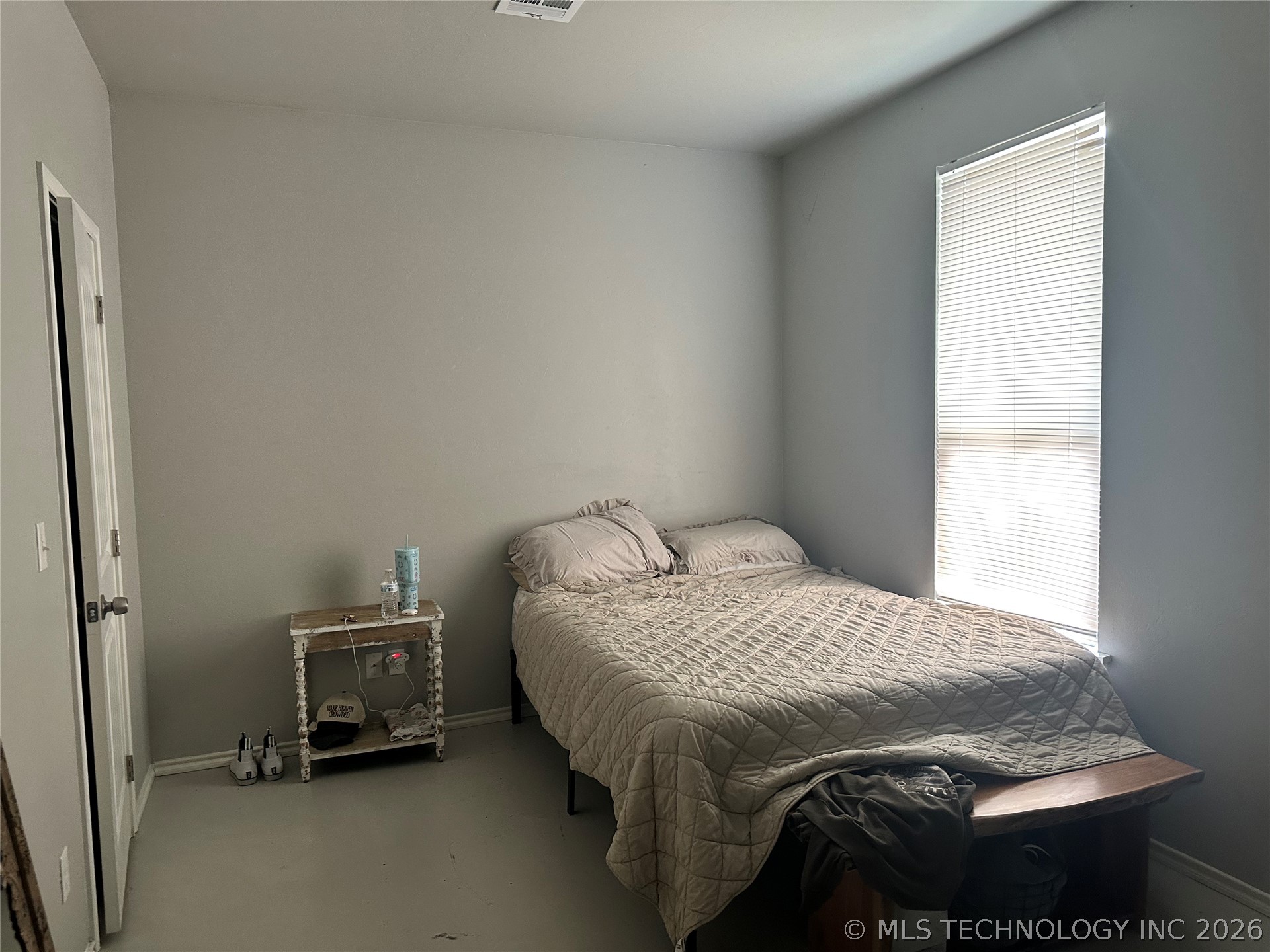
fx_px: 881
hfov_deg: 71.6
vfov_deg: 56.8
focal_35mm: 24
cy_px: 476
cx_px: 635
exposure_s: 1/60
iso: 320
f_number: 1.78
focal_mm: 6.86
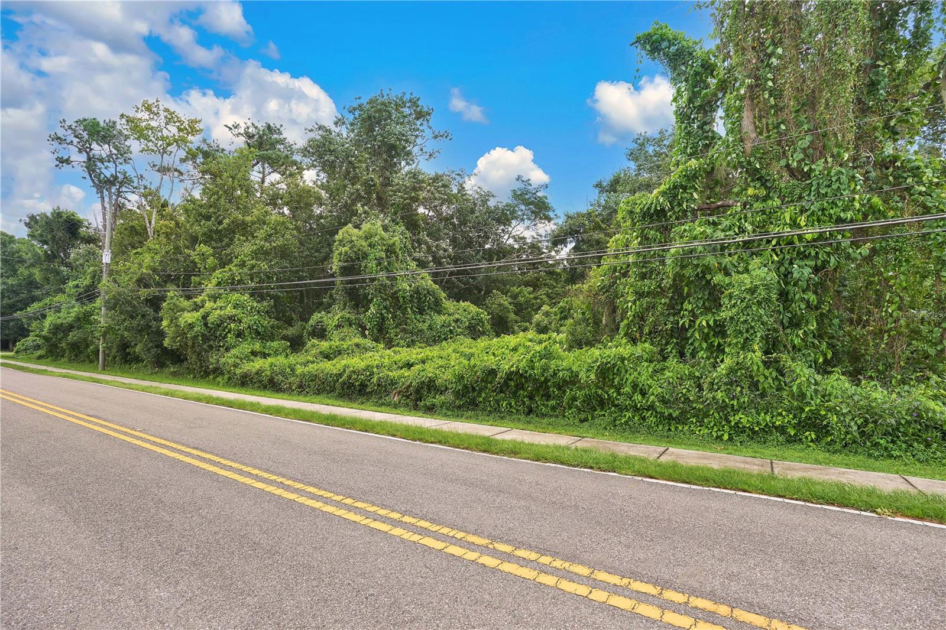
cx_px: 473
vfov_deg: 70.4
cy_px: 315
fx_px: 447
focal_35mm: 17
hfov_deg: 93.3
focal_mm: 17
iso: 100
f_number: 6.3
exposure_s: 1/160
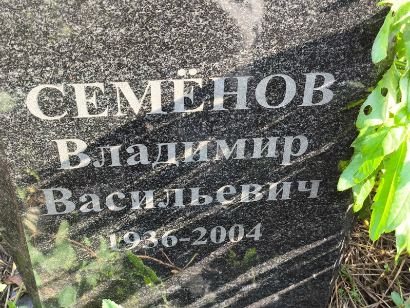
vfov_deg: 29.1
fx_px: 592
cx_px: 205
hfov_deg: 38.2
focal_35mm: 50
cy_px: 154
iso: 80
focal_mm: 4.71
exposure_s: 1/120
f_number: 1.7
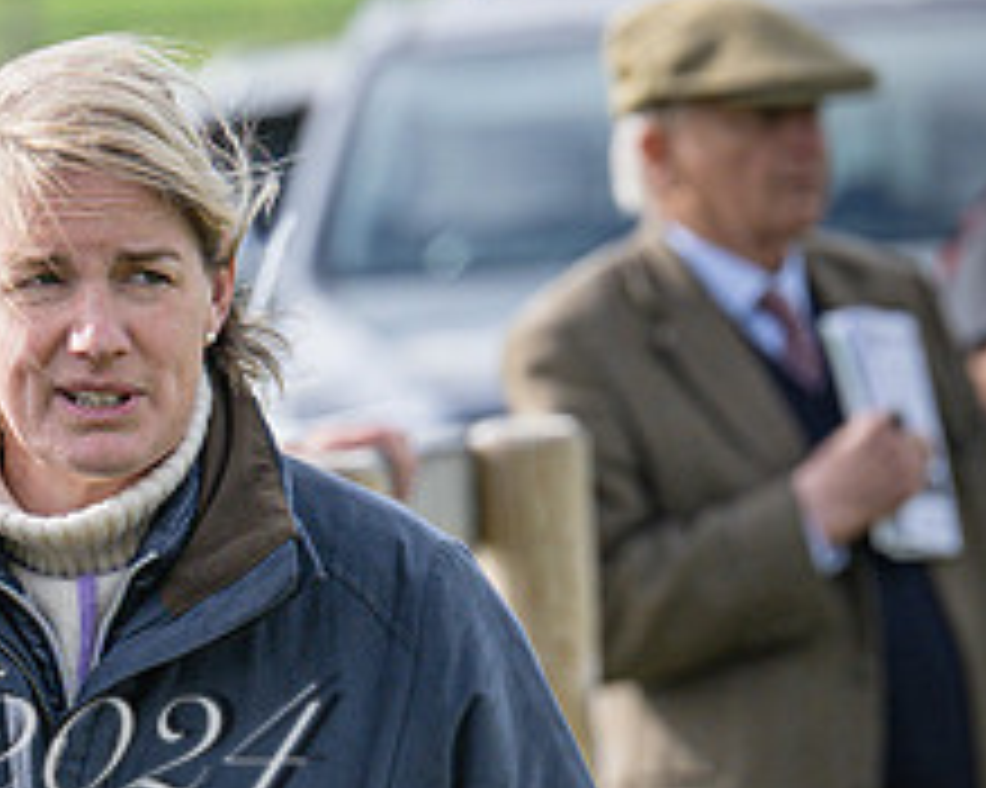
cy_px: 526
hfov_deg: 2.3
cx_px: -546
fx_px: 24443
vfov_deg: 1.8
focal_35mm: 838
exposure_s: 1/1000
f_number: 4.5
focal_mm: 175
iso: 200
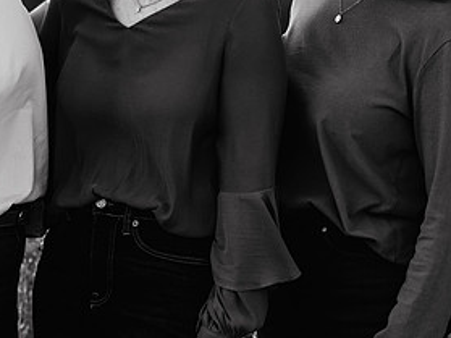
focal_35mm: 281
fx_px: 3659
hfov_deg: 7.1
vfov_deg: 5.3
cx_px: 251
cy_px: 33
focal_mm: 125
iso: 500
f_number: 4.5
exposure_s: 1/160
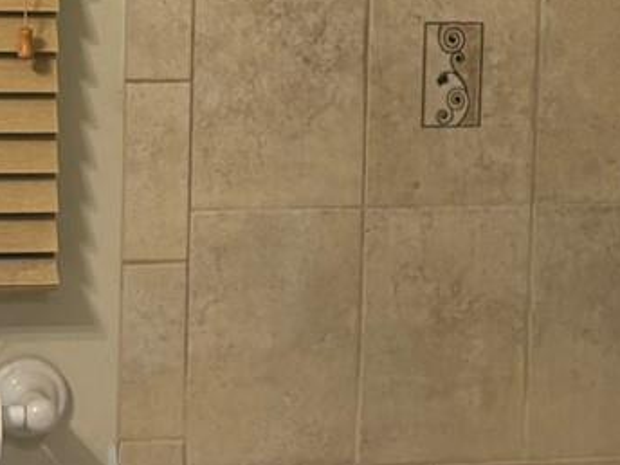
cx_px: 281
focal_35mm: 155
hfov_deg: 12.7
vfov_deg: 9.6
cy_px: 132
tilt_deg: -7.8
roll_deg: -0.8
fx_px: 2776
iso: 100
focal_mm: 5.96
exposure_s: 1/60
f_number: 1.6
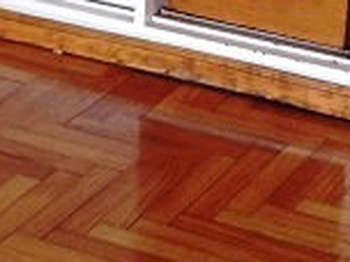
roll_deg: +0.3
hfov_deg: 11.1
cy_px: 14
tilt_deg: -21.3
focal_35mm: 177
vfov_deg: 8.4
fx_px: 1790
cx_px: 53
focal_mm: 4.12
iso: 50
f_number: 2.4
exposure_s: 1/24
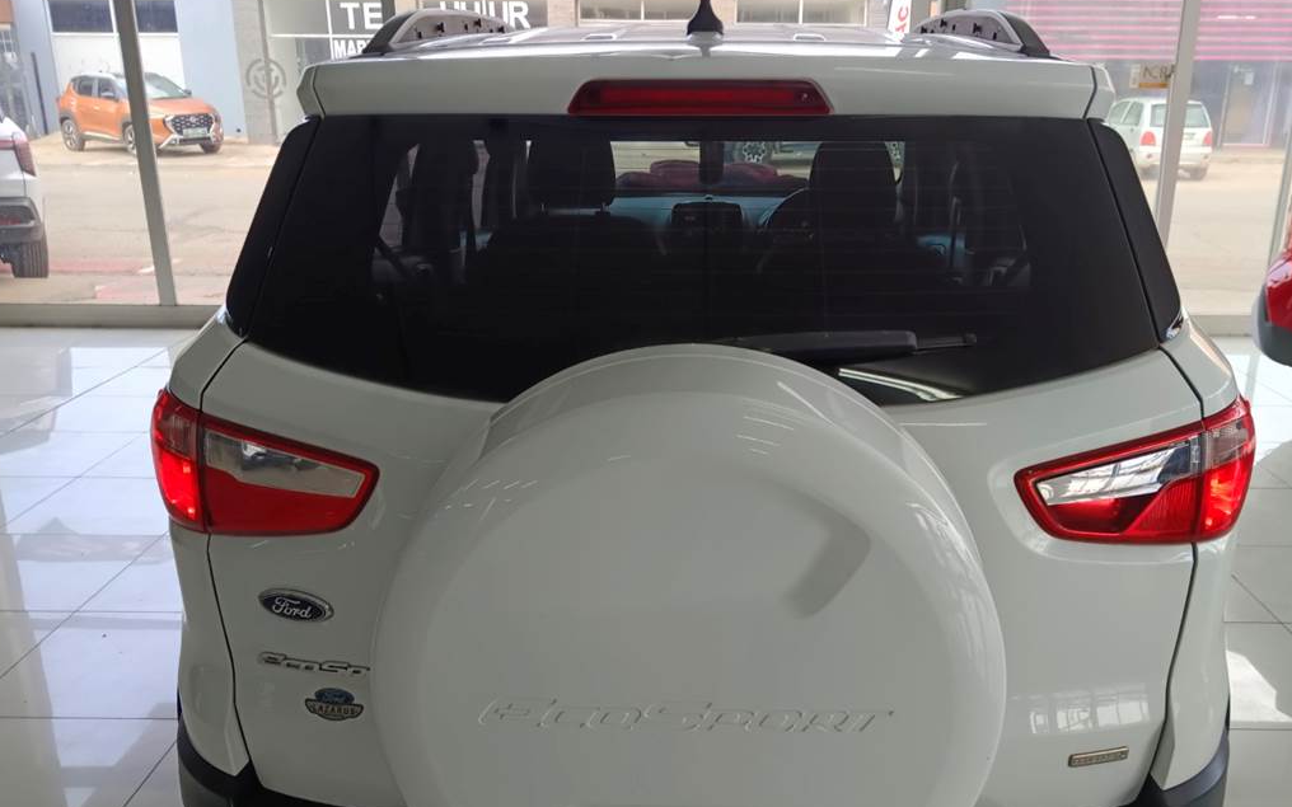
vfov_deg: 40.3
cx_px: 694
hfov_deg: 61.2
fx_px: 1092
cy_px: 506
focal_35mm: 31
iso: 406
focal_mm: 4.84
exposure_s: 1/100
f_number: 1.79
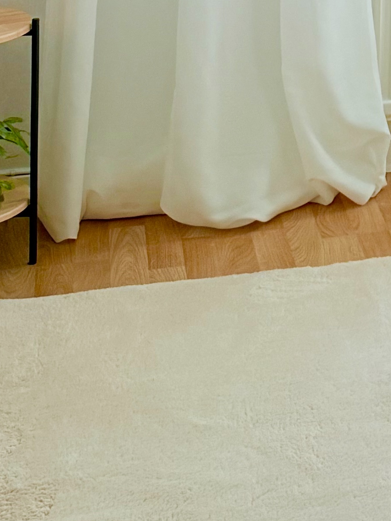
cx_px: 688
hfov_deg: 12.0
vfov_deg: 15.2
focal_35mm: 114
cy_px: -391
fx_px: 1717
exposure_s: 1/2000
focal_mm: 6.76
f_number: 1.8
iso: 100
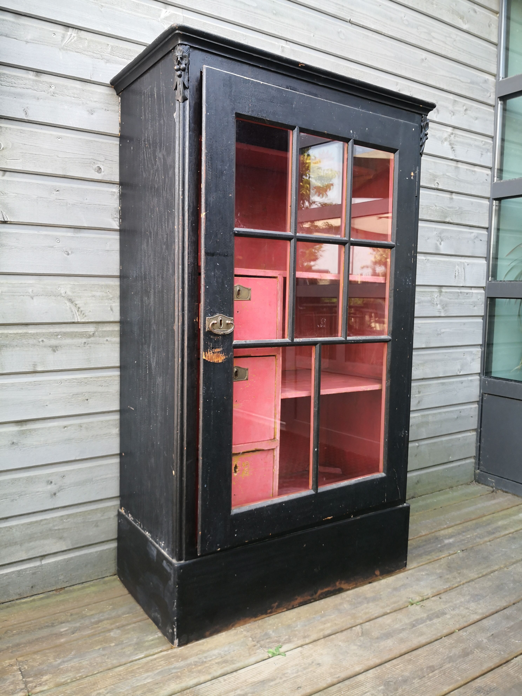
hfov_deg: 51.4
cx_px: 261
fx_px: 543
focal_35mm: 27
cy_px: 348
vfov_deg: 65.3
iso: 80
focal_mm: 3.95
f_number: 1.6
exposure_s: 1/100
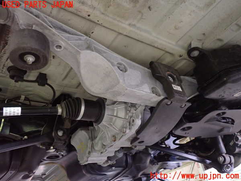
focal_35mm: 30
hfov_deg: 60.0
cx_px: 120
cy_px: 90
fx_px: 209
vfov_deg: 46.8
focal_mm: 5.4
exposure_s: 1/20
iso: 800
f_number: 2.3
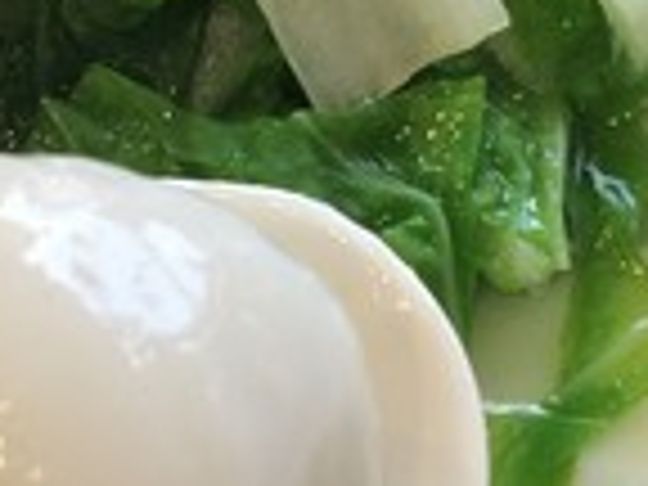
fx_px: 2265
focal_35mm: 121
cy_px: 225
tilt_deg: -60.0
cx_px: 310
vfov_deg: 12.2
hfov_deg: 16.3
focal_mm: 4.15
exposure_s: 1/30
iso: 32
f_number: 2.2
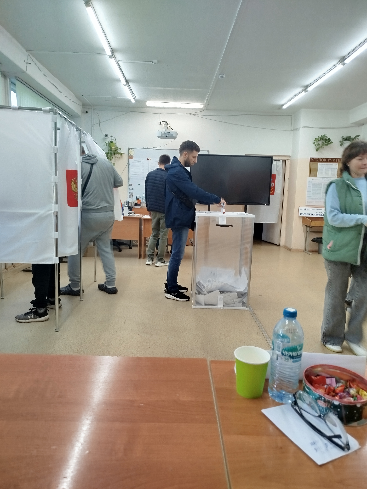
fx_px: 339
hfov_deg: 56.8
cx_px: 184
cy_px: 244
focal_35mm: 24
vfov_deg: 71.6
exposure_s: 1/50
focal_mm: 5.31
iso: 100
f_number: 1.7
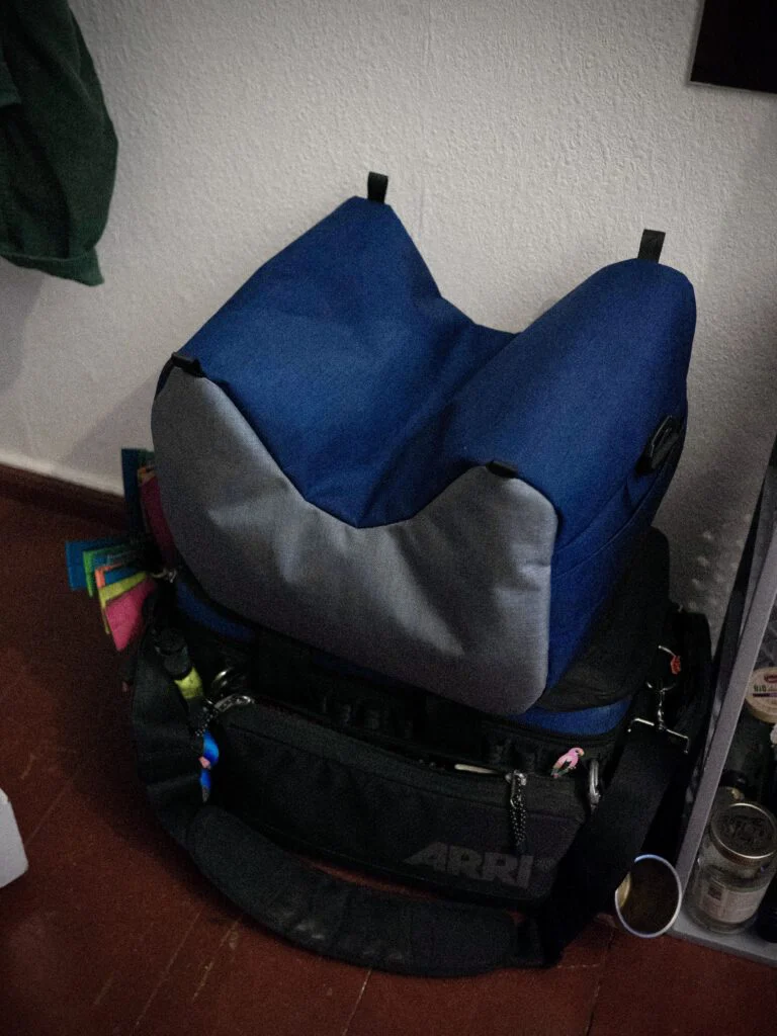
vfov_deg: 45.8
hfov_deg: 35.1
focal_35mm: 41
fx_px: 1227
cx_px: 388
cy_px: 518
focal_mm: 20
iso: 2500
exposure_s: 1/60
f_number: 1.7
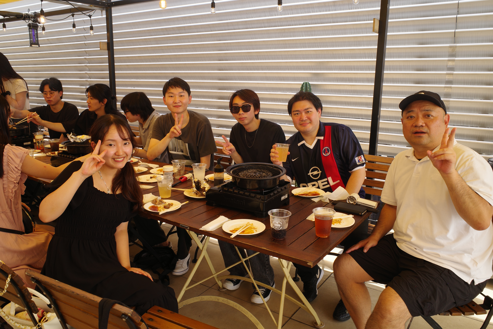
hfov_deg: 65.5
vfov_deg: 46.4
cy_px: 164
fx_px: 383
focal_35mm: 28
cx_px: 246
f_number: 8
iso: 200
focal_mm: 18.3
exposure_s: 1/60
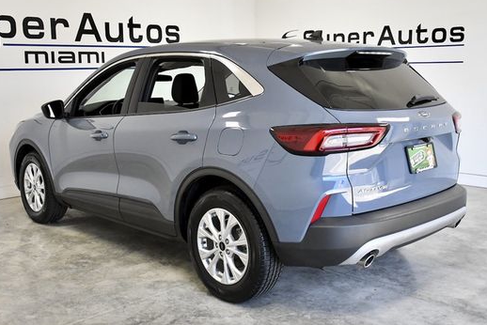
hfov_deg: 46.4
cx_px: 236
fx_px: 568
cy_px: 158
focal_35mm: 42
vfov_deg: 31.9
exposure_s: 1/1000
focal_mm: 23
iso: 2500
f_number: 4.5
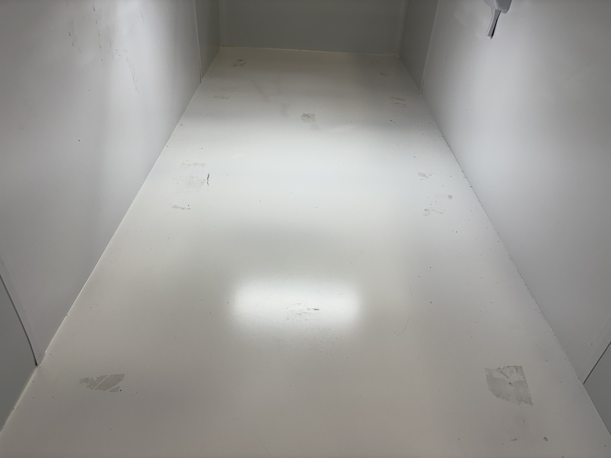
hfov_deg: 67.3
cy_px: 229
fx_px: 459
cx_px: 306
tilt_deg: -35.5
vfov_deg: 53.1
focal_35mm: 26
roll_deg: -2.4
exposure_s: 1/106
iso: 32
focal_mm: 5.96
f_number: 1.6
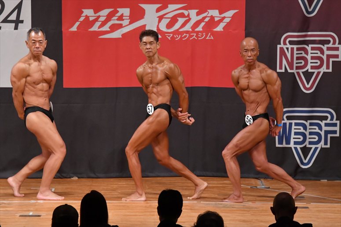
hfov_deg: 7.6
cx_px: 170
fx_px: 2556
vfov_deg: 5.1
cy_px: 114
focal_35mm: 270
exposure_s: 1/400
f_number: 5.6
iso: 7200
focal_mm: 180
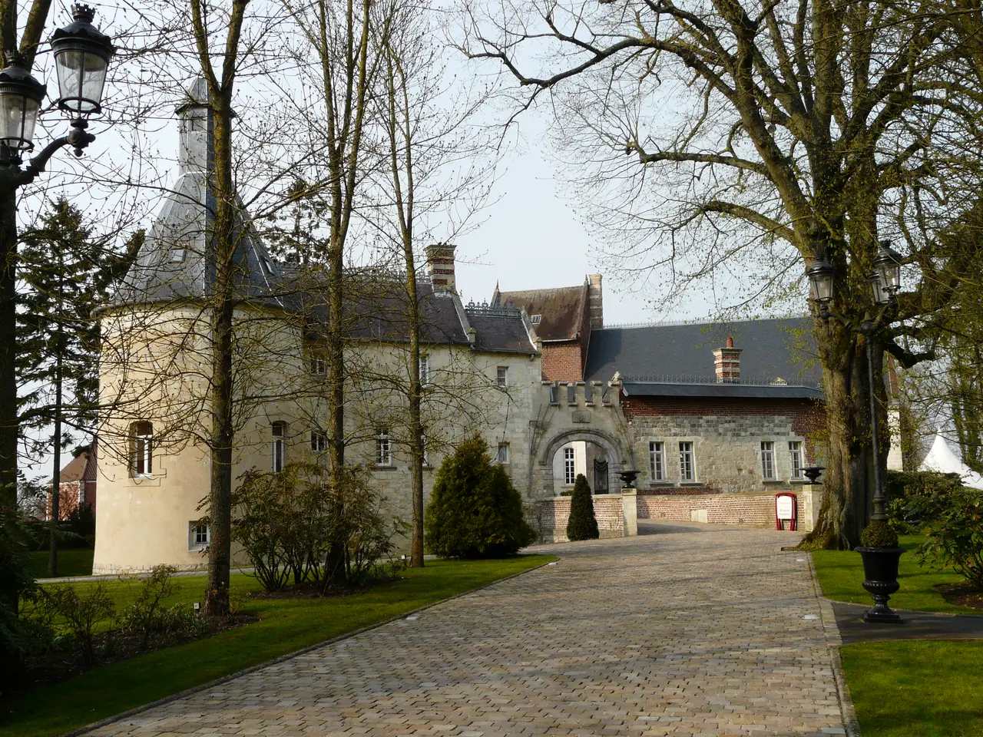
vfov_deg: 37.7
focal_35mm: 38
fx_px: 1079
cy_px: 368
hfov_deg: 49.0
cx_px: 492
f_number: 5.6
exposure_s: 1/250
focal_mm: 6.3
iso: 100
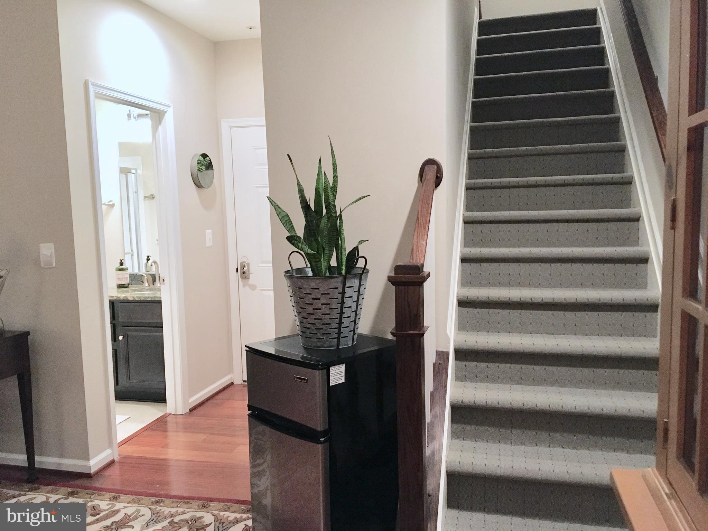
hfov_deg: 61.7
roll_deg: +1.4
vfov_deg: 48.2
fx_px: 593
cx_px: 354
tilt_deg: -7.3
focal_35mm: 29
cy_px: 266
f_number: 2.2
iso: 200
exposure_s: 1/30
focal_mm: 4.15
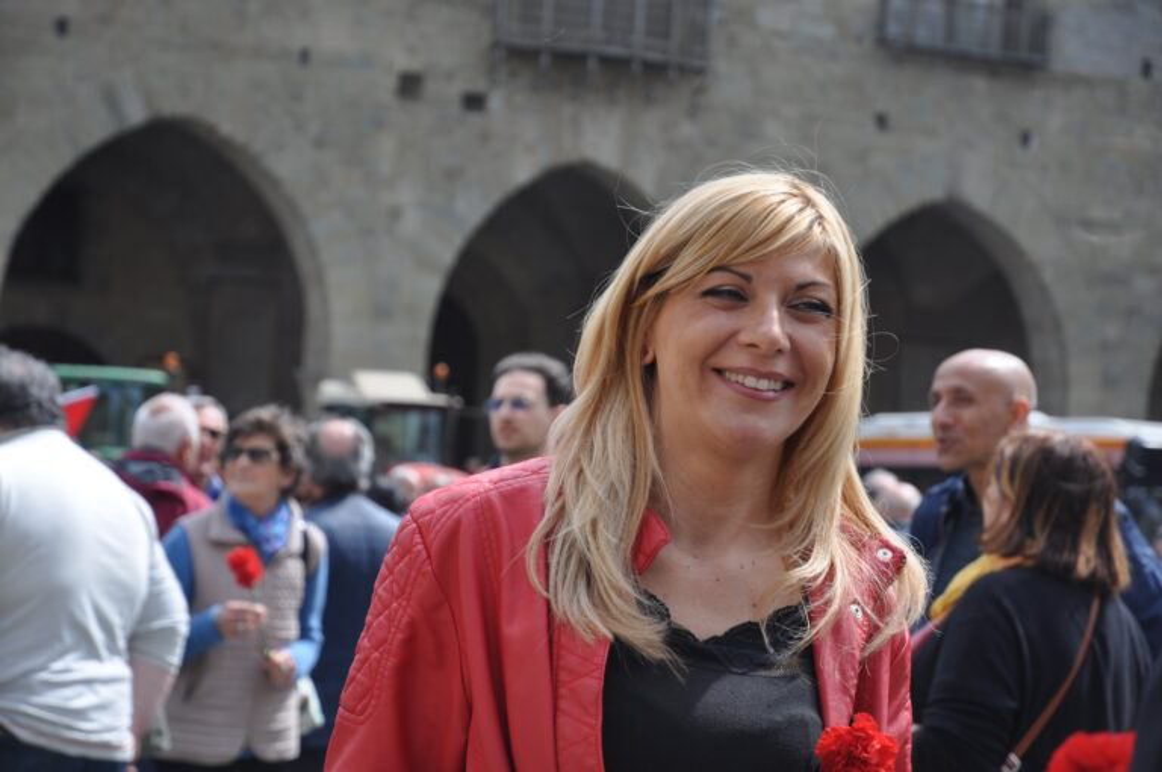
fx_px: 3143
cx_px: 581
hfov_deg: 20.9
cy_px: 386
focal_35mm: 98
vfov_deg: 14.0
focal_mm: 65
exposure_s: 1/500
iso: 200
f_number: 5.6
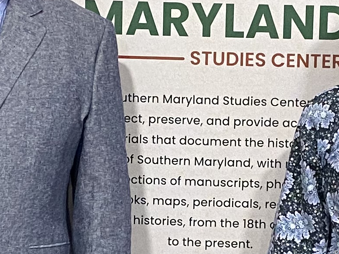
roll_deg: -1.5
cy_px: 200
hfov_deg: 14.6
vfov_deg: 10.9
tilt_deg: -5.7
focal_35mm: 135
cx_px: 200
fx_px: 1321
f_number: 1.8
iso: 320
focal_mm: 4.25
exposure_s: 1/60
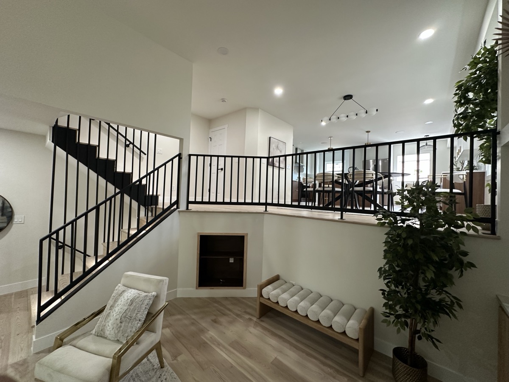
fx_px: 206
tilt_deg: +0.7
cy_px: 191
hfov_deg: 102.1
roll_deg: -1.9
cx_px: 254
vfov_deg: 85.7
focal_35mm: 14
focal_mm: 2.22
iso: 200
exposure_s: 1/60
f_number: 2.2
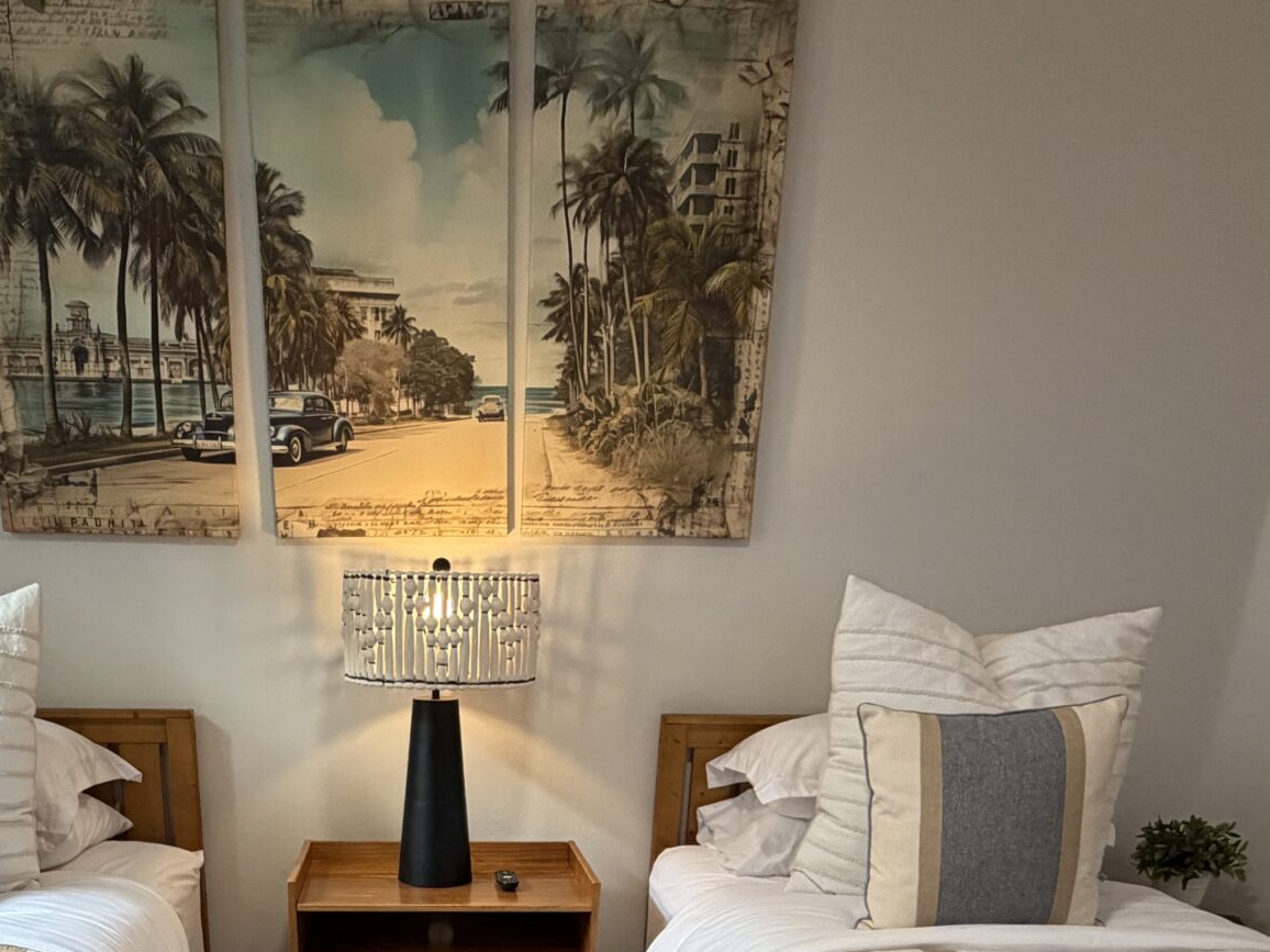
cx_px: 452
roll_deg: -0.8
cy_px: 1012
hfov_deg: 57.4
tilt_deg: -20.8
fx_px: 1137
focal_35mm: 31
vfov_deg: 38.6
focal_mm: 2.22
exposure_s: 1/120
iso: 320
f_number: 2.2
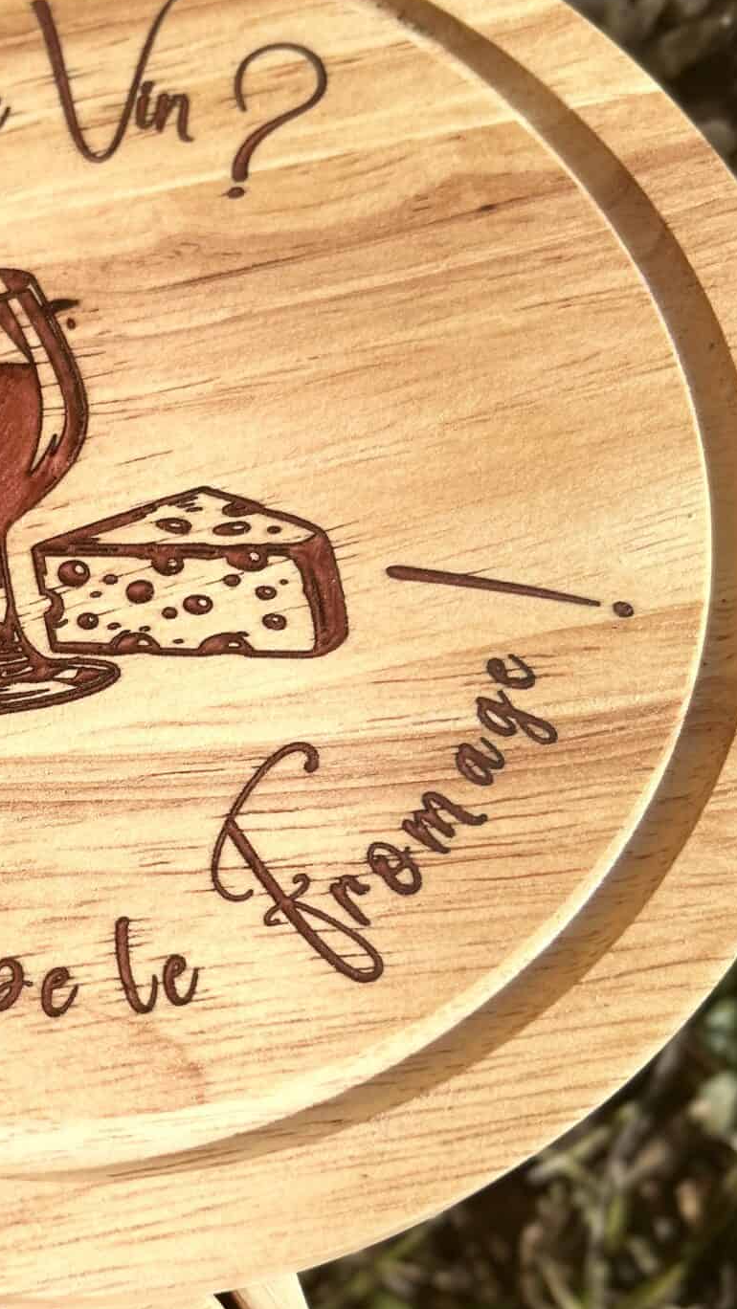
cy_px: 813
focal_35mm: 53
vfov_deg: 38.9
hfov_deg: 21.3
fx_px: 1840
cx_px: -100
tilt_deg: -75.6
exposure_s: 1/4274
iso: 50
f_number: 1.5
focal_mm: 5.7
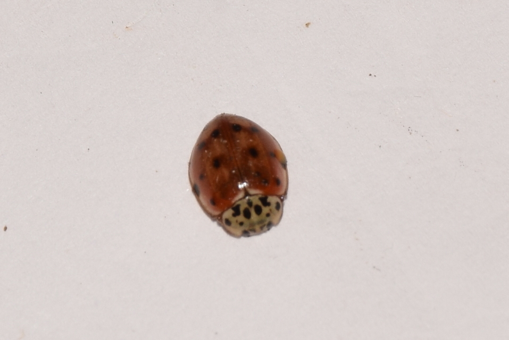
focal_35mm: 210
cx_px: 254
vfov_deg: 6.6
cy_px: 170
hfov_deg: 9.8
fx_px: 2972
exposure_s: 1/200
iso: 100
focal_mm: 140
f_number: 16
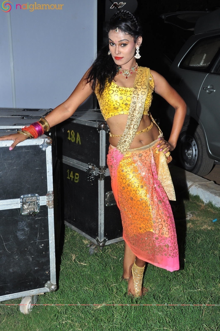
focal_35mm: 45
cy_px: 166
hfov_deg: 29.8
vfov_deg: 43.7
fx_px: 414
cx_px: 110
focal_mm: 30
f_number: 10
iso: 400
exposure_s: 1/125
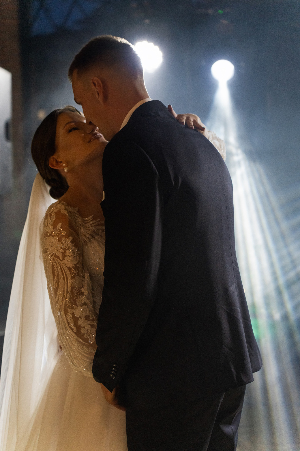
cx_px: 150
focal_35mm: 75
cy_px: 226
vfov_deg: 27.0
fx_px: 937
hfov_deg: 18.2
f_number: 3.2
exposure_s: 1/200
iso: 3200
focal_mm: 75
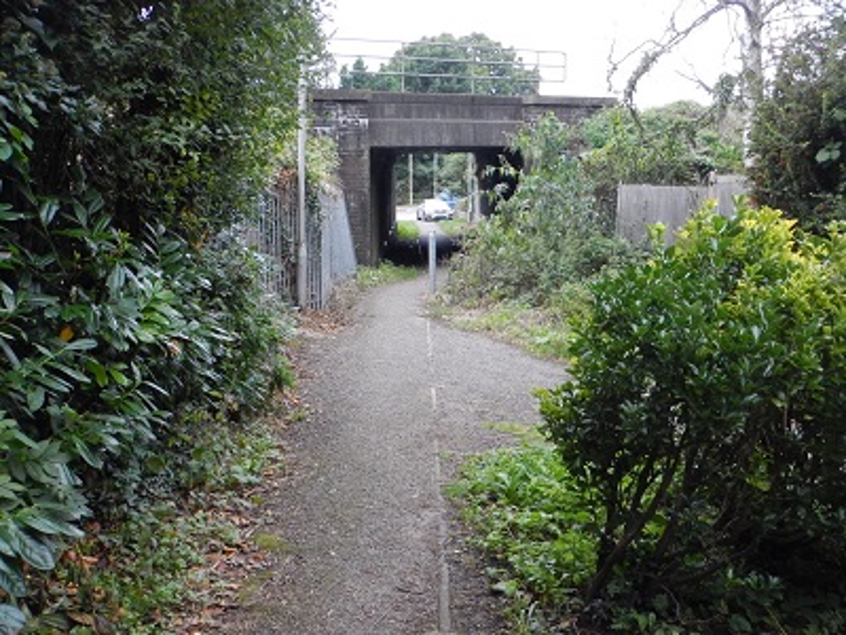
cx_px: 423
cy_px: 318
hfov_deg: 50.1
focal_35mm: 37
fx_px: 904
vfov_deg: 38.7
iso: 800
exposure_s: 1/250
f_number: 4.2
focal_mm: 6.6
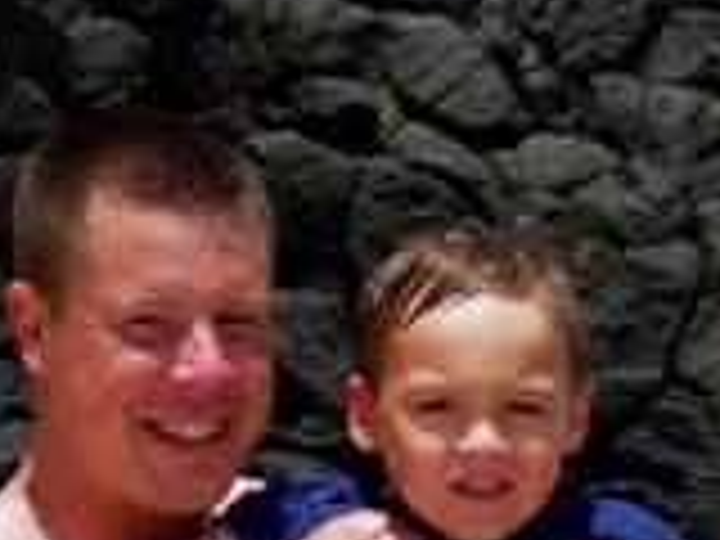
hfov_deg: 6.4
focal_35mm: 308
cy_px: 576
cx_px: 986
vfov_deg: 4.8
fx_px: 6406
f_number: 5.8
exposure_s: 1/250
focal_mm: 13.7
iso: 64
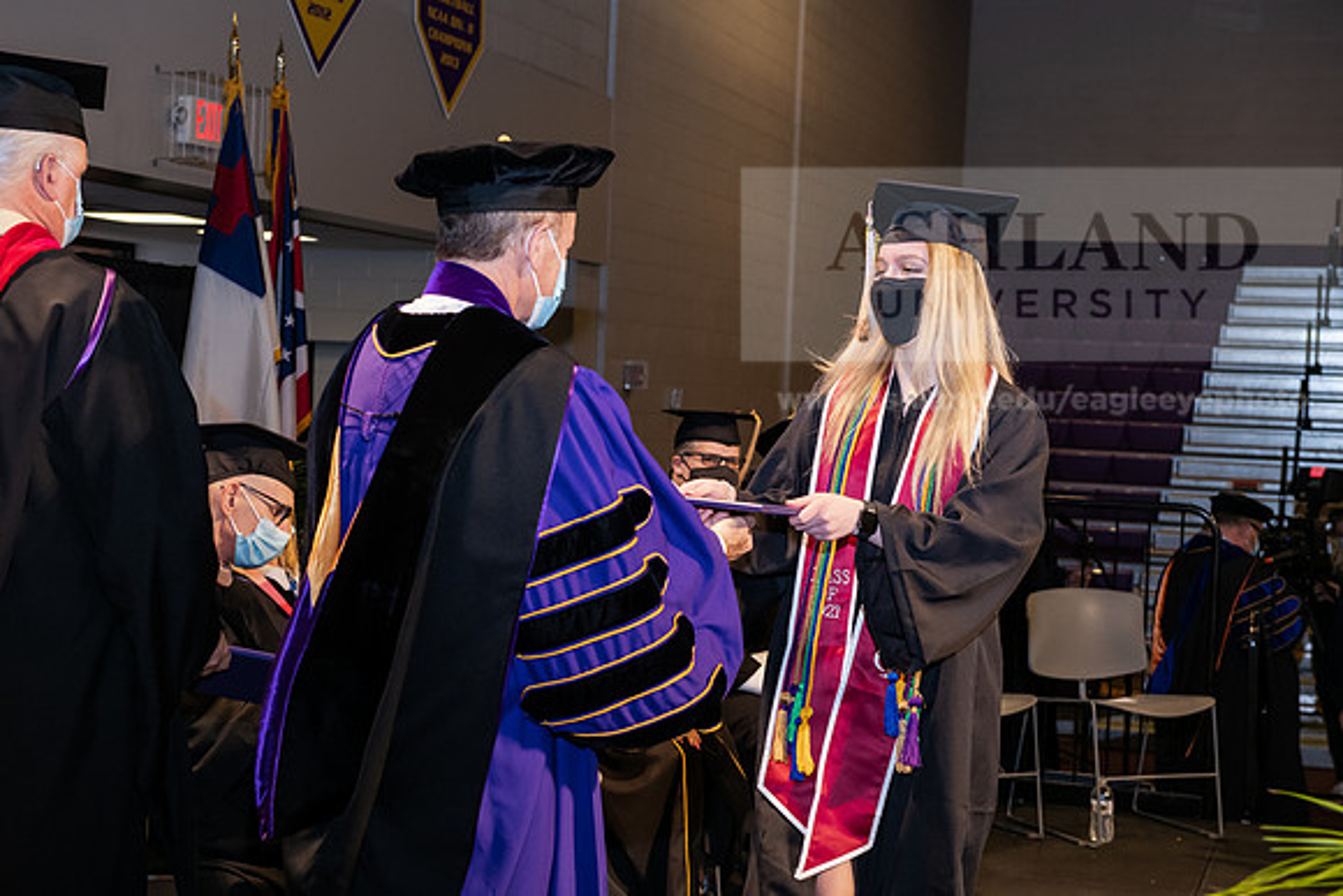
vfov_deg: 21.9
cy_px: 448
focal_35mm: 62
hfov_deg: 32.4
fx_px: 2313
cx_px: 672
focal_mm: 62
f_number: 6.3
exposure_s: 1/200
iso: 1600
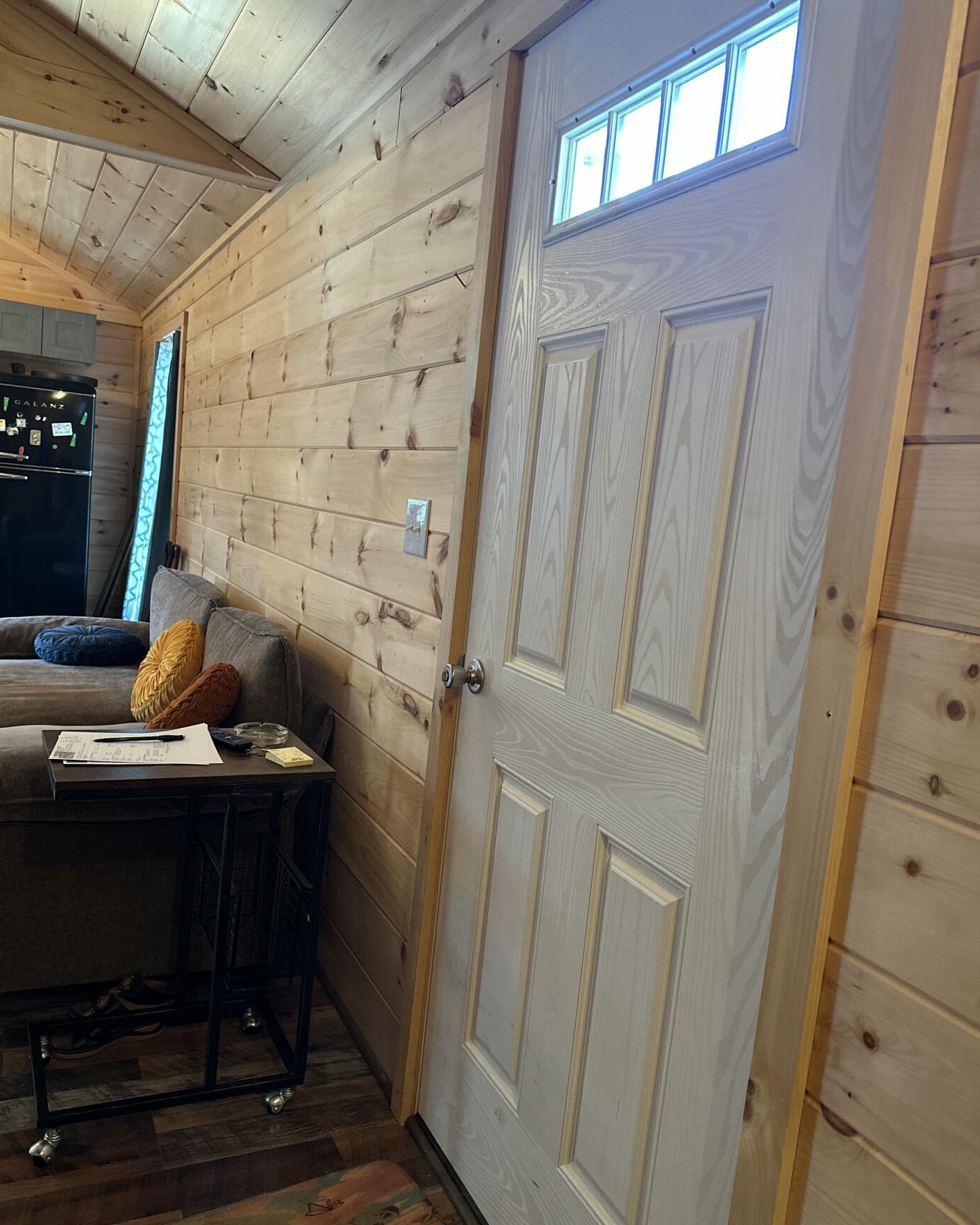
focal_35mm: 27
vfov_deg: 64.1
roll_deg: -6.6
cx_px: 497
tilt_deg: -6.3
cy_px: 619
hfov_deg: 53.2
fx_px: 979
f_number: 1.78
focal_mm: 6.86
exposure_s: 1/60
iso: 400
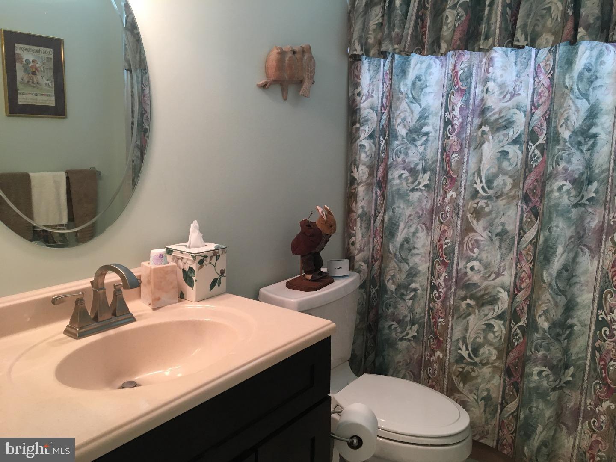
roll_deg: -1.3
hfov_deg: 61.7
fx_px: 516
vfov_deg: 48.2
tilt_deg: -10.5
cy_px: 231
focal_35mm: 29
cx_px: 308
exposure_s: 1/30
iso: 80
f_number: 2.2
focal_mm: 4.15
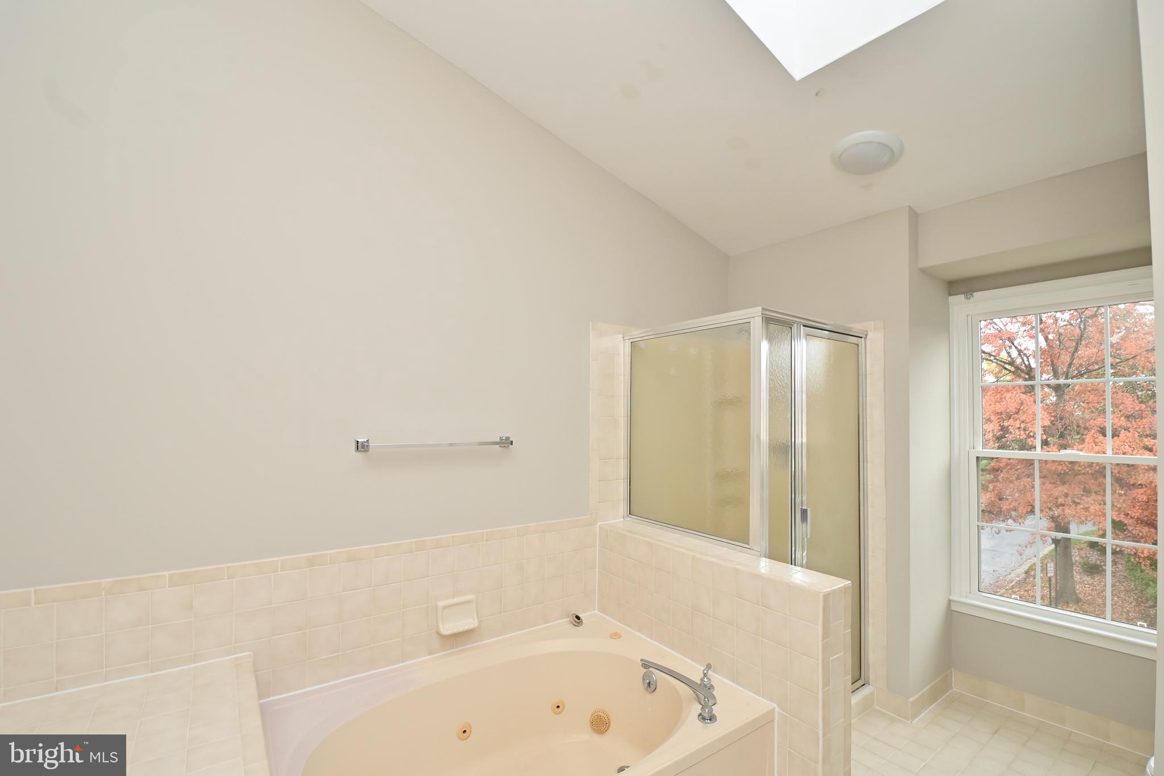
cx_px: 582
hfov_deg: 100.4
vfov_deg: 77.3
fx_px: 485
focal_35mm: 15
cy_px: 388
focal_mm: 10
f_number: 7.1
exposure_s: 1/40
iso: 200
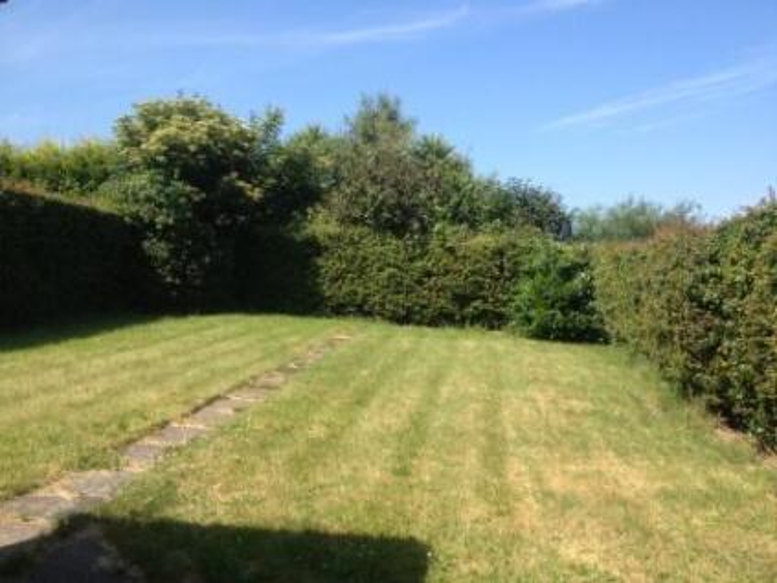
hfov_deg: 52.6
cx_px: 388
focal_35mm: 35
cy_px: 292
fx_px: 785
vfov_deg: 40.7
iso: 50
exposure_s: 1/920
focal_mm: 4.28
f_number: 2.4
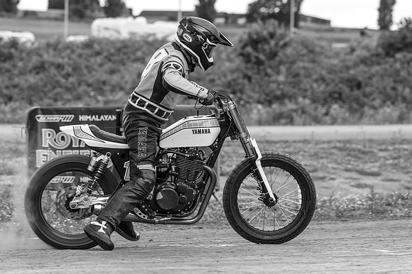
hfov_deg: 10.7
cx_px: 209
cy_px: 137
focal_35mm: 192
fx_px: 2198
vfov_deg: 7.1
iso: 100
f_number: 4
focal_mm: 125
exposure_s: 1/250
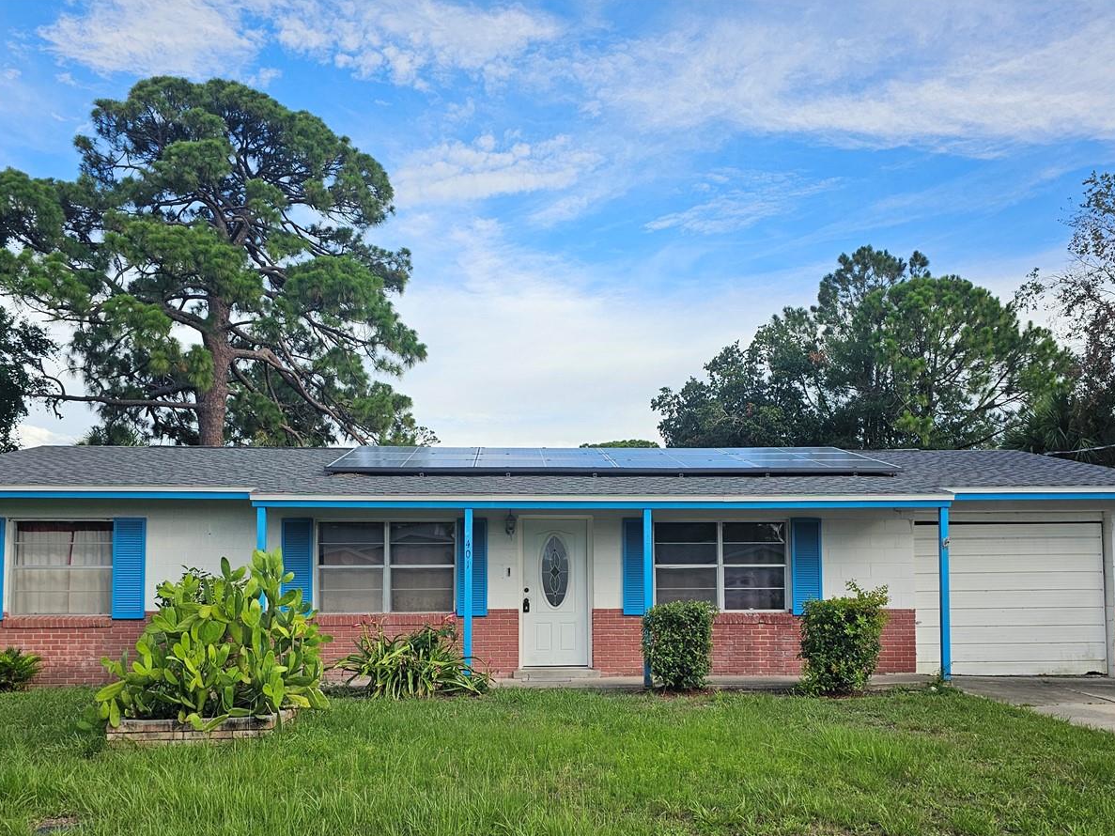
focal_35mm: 31
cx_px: 564
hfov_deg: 58.4
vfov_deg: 44.7
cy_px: 560
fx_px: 998
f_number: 1.7
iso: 20
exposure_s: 1/418
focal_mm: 6.3
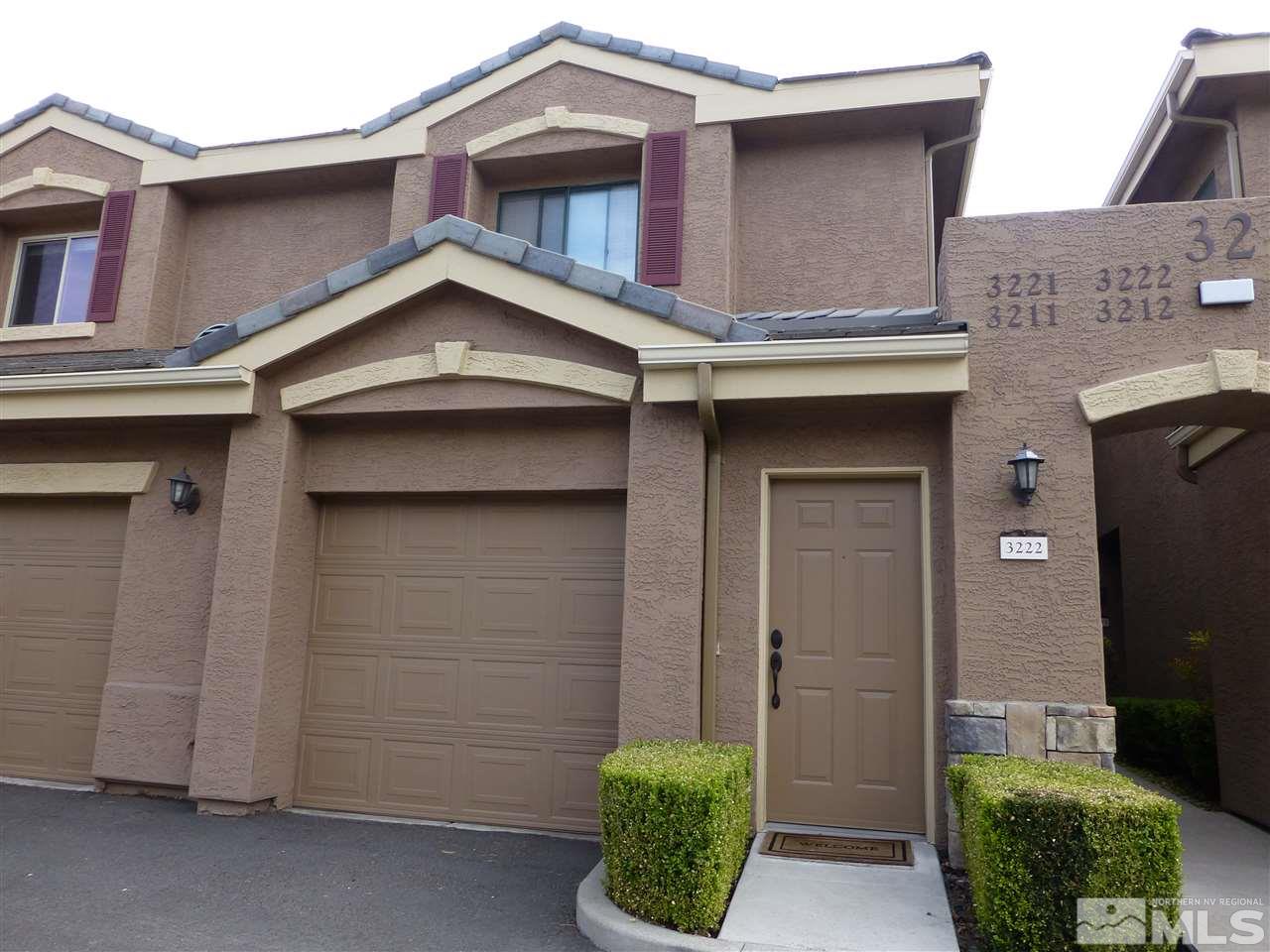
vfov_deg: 56.8
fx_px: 881
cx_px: 635
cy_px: 476
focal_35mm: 24
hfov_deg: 71.6
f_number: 4
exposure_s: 1/200
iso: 100
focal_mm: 4.3
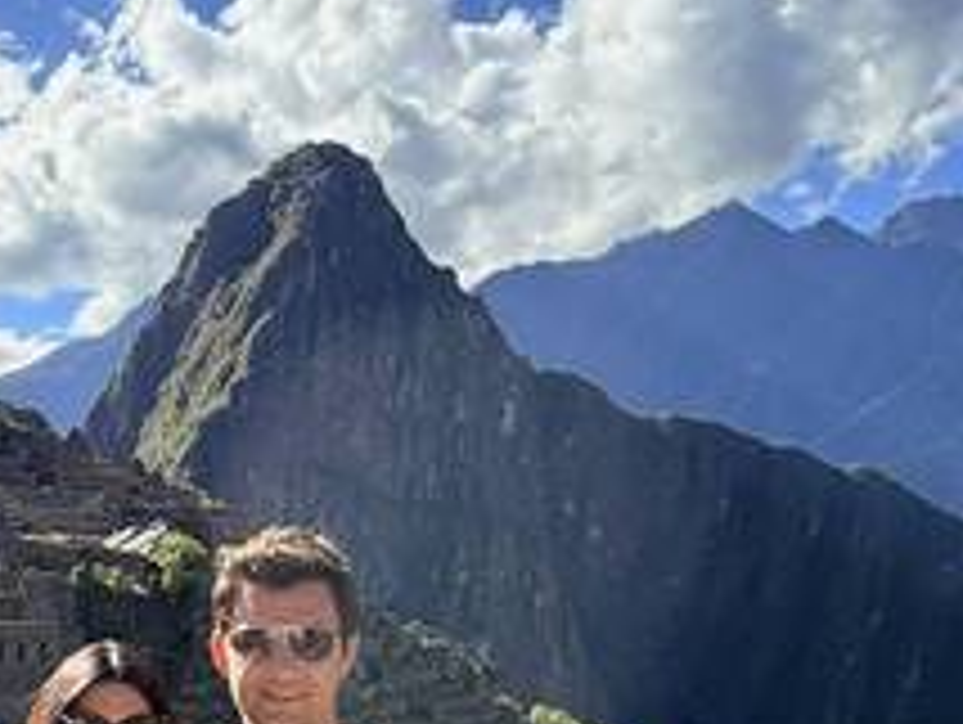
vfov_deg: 29.1
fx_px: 1309
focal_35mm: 47
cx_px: 140
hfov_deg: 38.3
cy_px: 706
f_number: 2.2
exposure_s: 1/830
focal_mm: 2.22
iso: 64
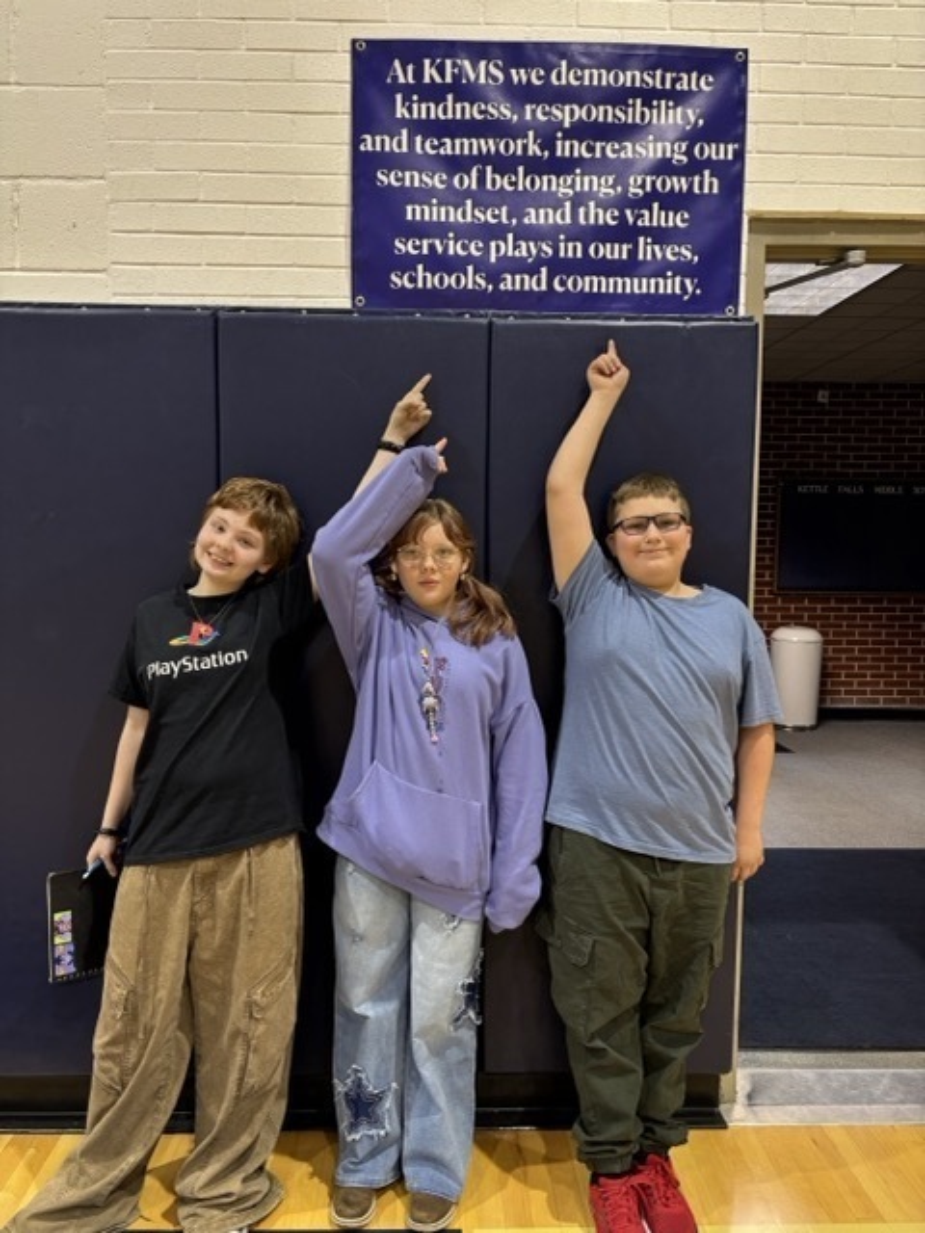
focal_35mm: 26
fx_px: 926
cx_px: 462
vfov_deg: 67.3
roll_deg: -1.2
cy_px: 616
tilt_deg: -5.1
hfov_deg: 53.1
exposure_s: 1/60
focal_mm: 5.96
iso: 125
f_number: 1.6
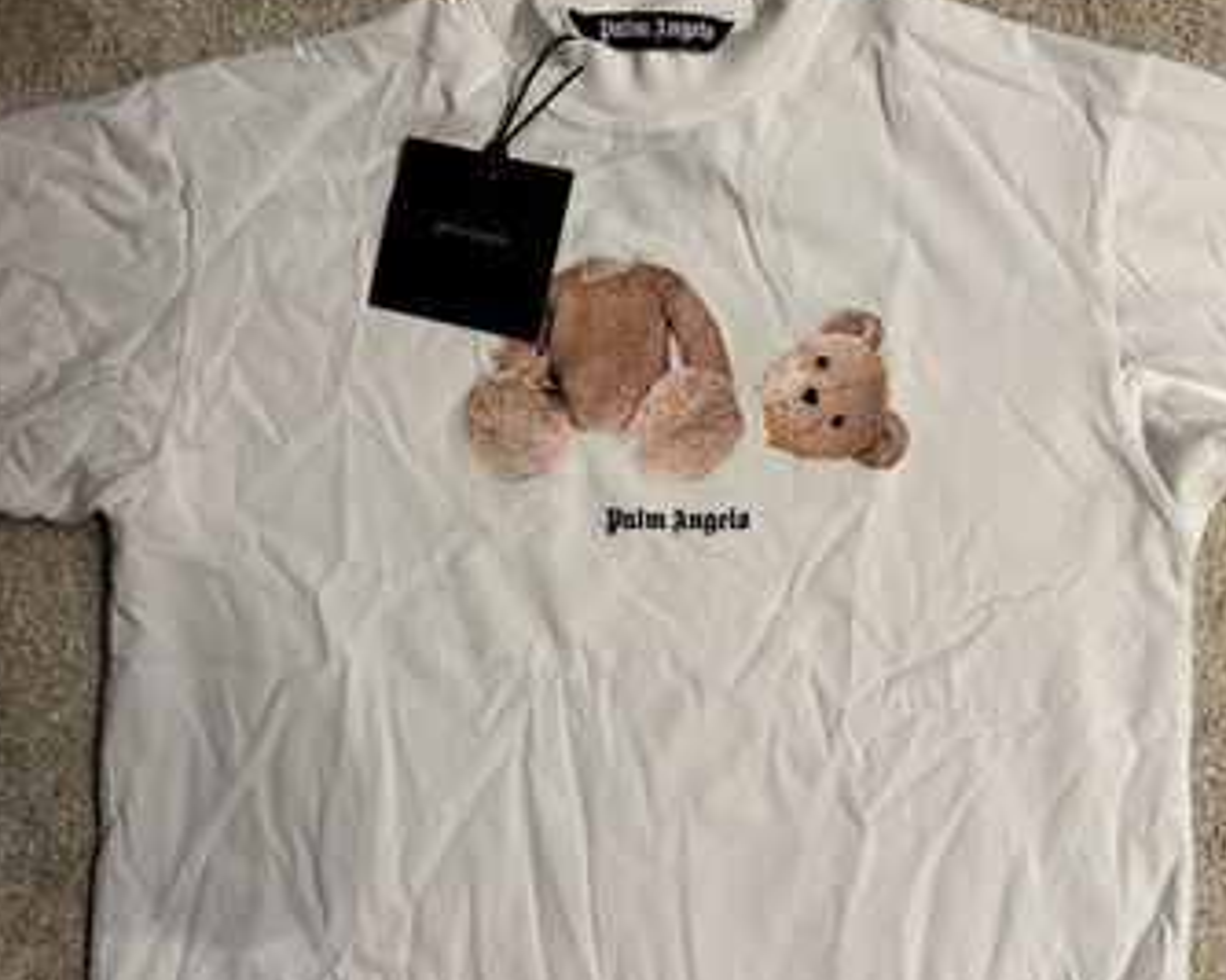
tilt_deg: -83.5
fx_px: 1378
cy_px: 510
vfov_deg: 39.1
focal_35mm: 38
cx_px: 630
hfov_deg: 47.9
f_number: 1.6
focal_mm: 5.96
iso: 80
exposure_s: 1/50
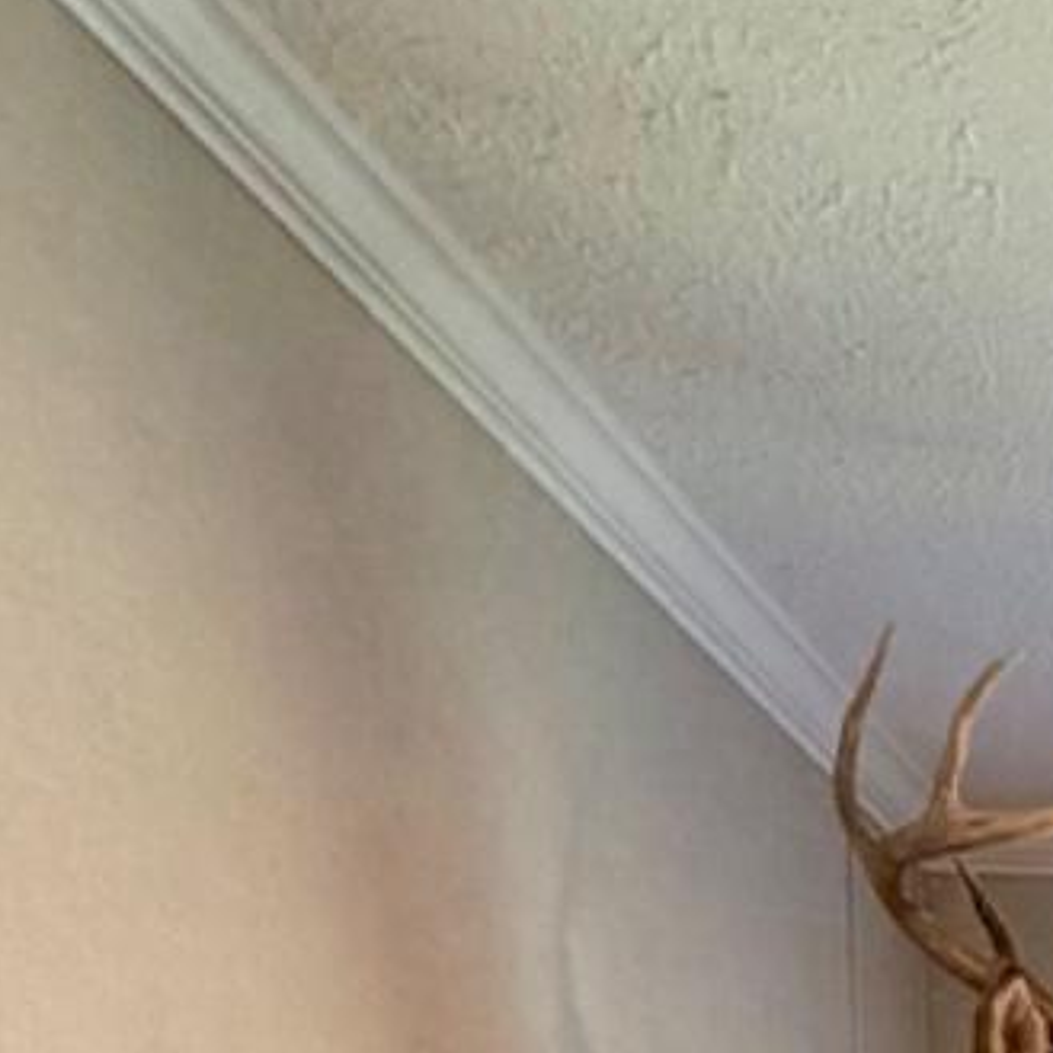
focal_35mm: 77
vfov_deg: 18.0
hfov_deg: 17.5
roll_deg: -0.3
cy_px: 1876
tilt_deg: -4.1
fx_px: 2650
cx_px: 1972
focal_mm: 2.22
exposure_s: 1/60
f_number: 2.2
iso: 250
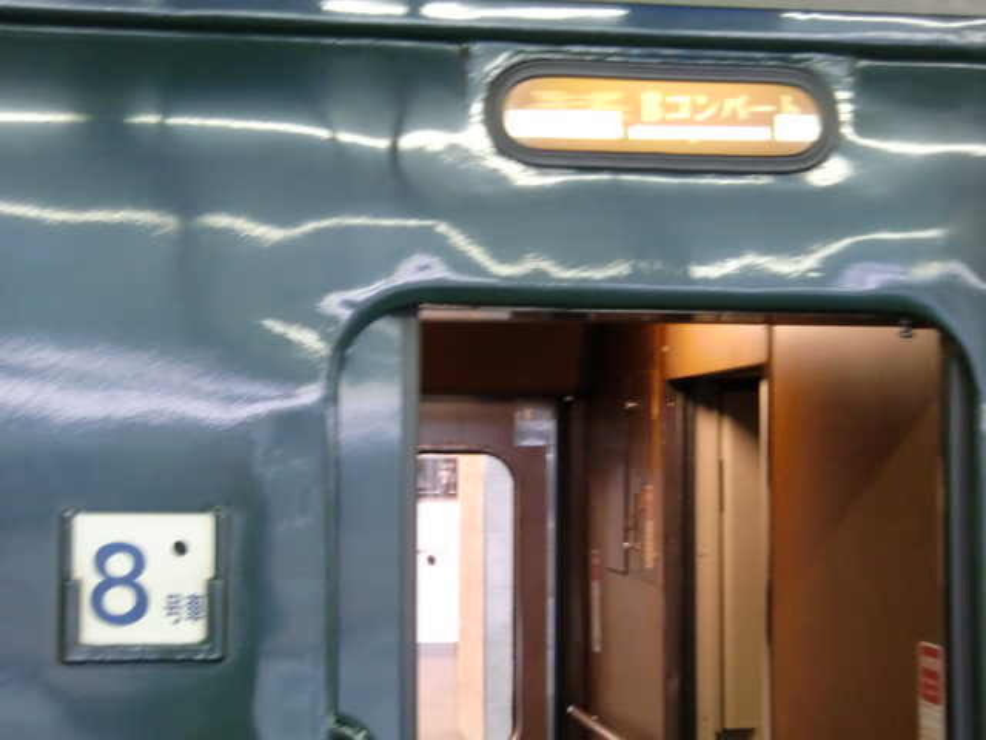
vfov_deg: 22.6
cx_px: 493
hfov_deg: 29.8
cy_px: 370
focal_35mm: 65
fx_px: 1851
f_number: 4.4
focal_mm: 11.6
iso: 400
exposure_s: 1/10
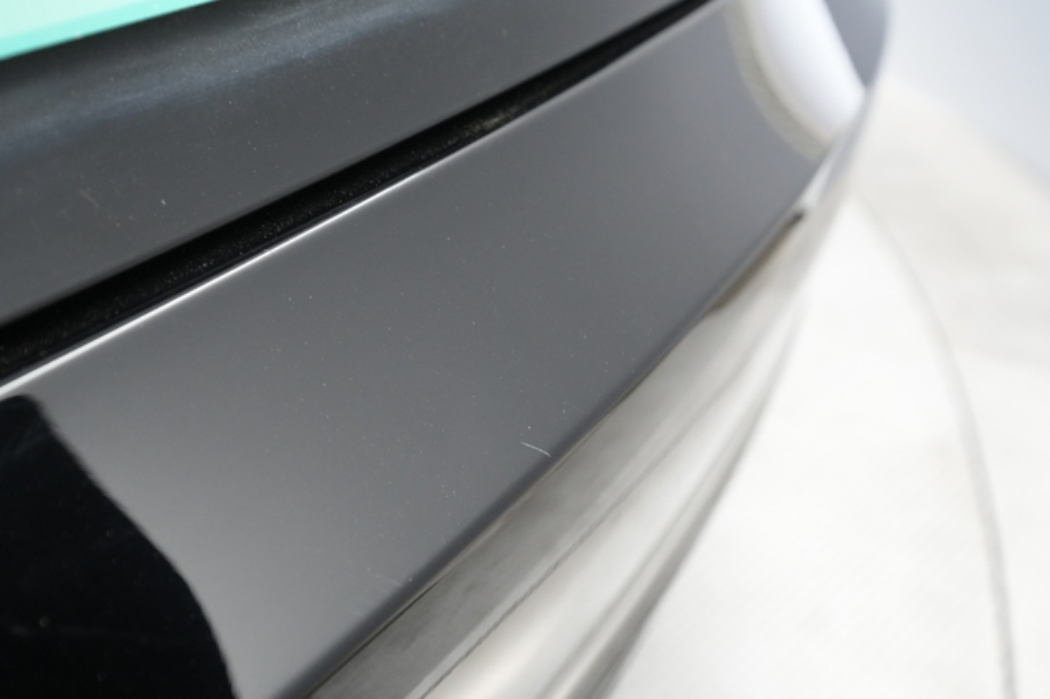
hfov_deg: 65.5
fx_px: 816
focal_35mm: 28
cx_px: 525
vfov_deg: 46.4
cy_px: 350
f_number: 4.5
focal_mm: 28
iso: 5000
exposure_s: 1/100
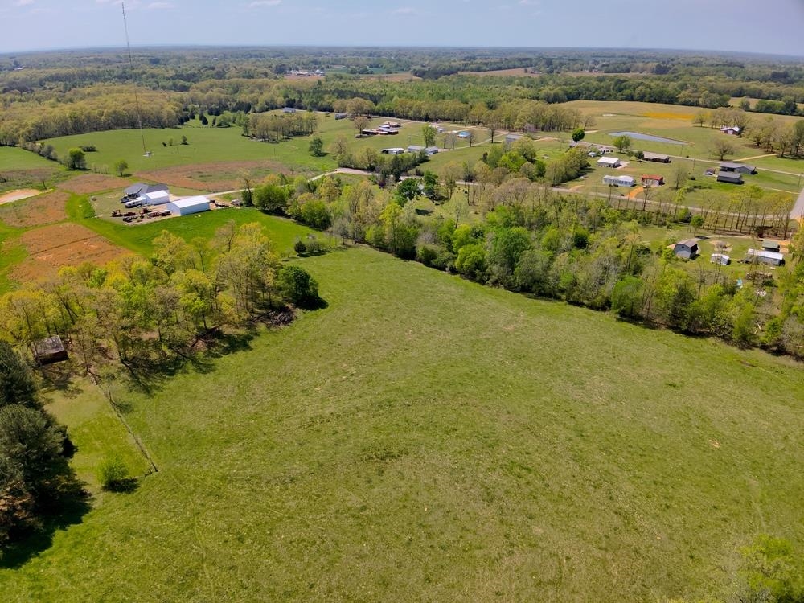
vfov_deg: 56.8
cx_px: 402
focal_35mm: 24
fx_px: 557
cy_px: 302
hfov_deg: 71.6
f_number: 2.8
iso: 100
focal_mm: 4.4
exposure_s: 1/800
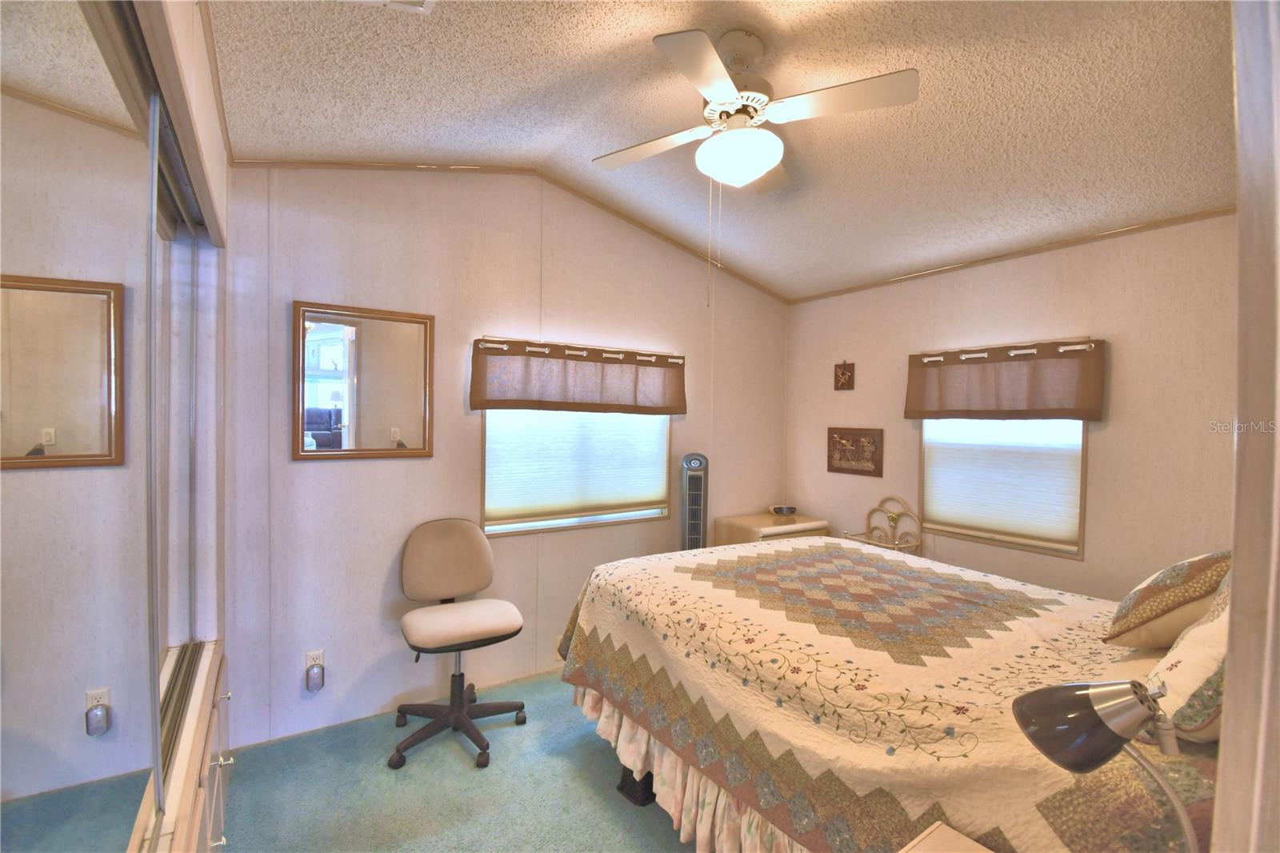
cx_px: 640
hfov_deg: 100.4
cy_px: 426
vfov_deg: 77.3
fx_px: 533
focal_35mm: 15
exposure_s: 1/30
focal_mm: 10
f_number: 4.5
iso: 400
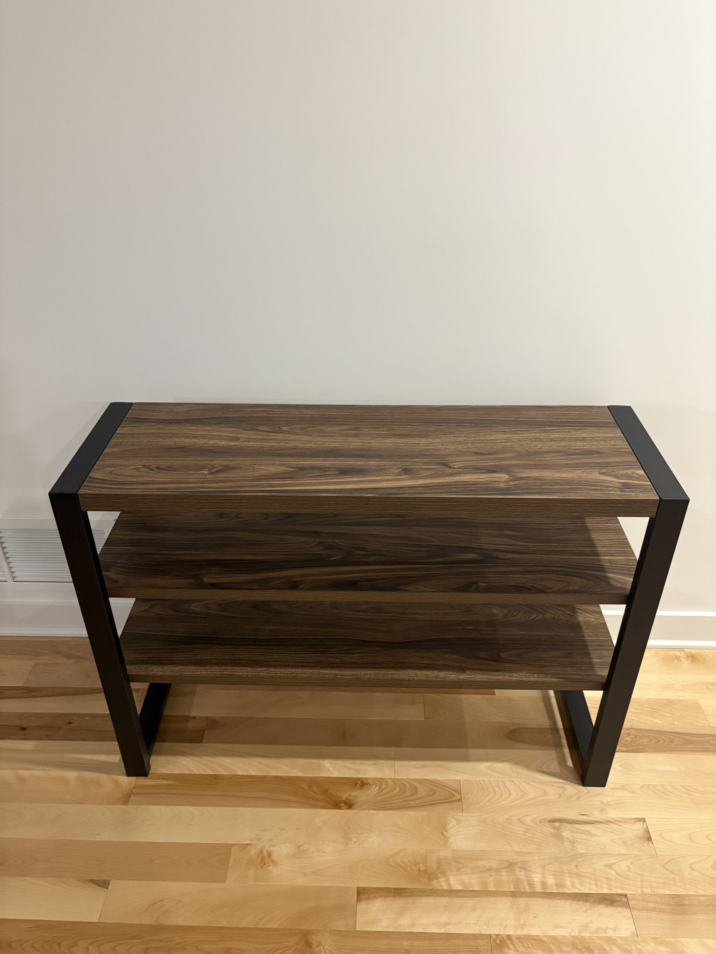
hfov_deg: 53.1
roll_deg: -0.8
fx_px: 717
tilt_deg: -31.7
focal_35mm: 26
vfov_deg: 67.3
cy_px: 477
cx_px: 358
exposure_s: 1/60
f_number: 1.6
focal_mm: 5.96
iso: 320
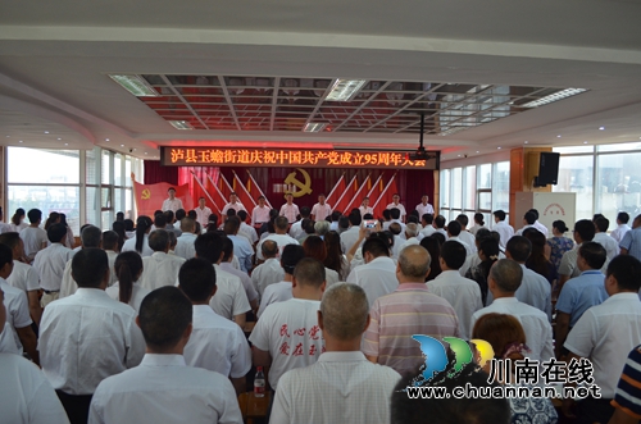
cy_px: 212
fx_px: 533
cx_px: 320
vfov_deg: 43.4
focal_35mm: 30
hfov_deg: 62.0
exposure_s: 1/60
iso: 560
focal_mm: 20
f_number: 4
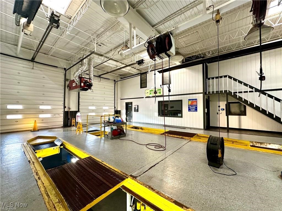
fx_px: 114
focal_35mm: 14
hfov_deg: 102.1
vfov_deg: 85.7
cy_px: 106
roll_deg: +0.2
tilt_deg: +1.3
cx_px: 141
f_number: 2.2
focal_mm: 2.22
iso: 160
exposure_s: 1/60
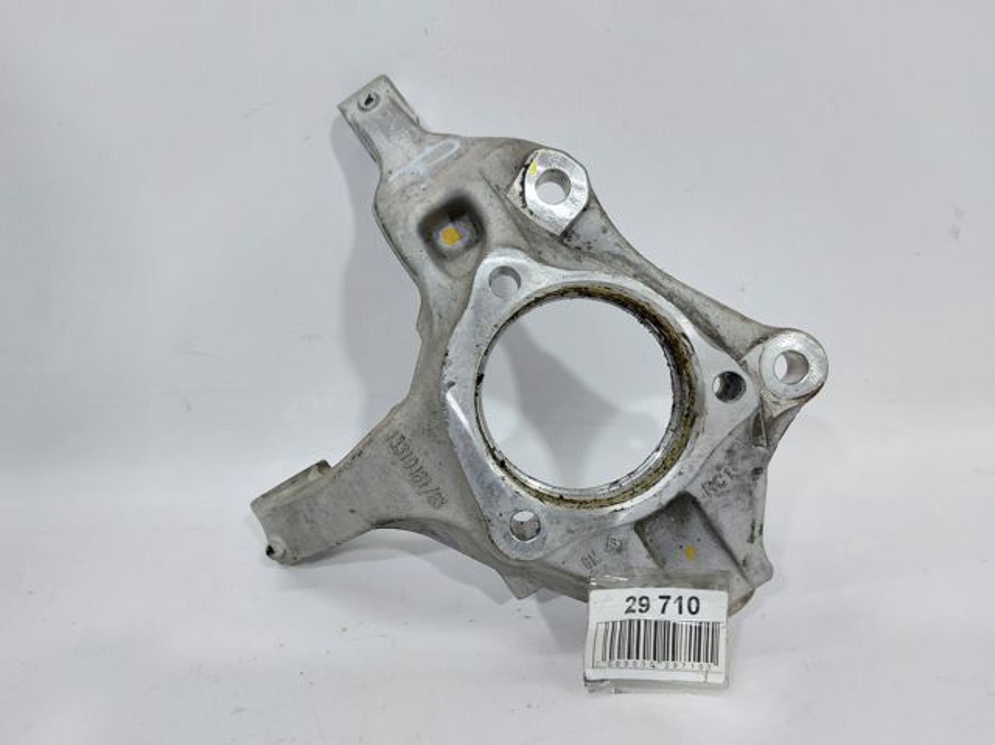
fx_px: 689
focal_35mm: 24
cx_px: 498
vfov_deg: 56.8
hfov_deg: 71.6
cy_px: 372
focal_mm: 5.23
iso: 100
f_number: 1.8
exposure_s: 1/50
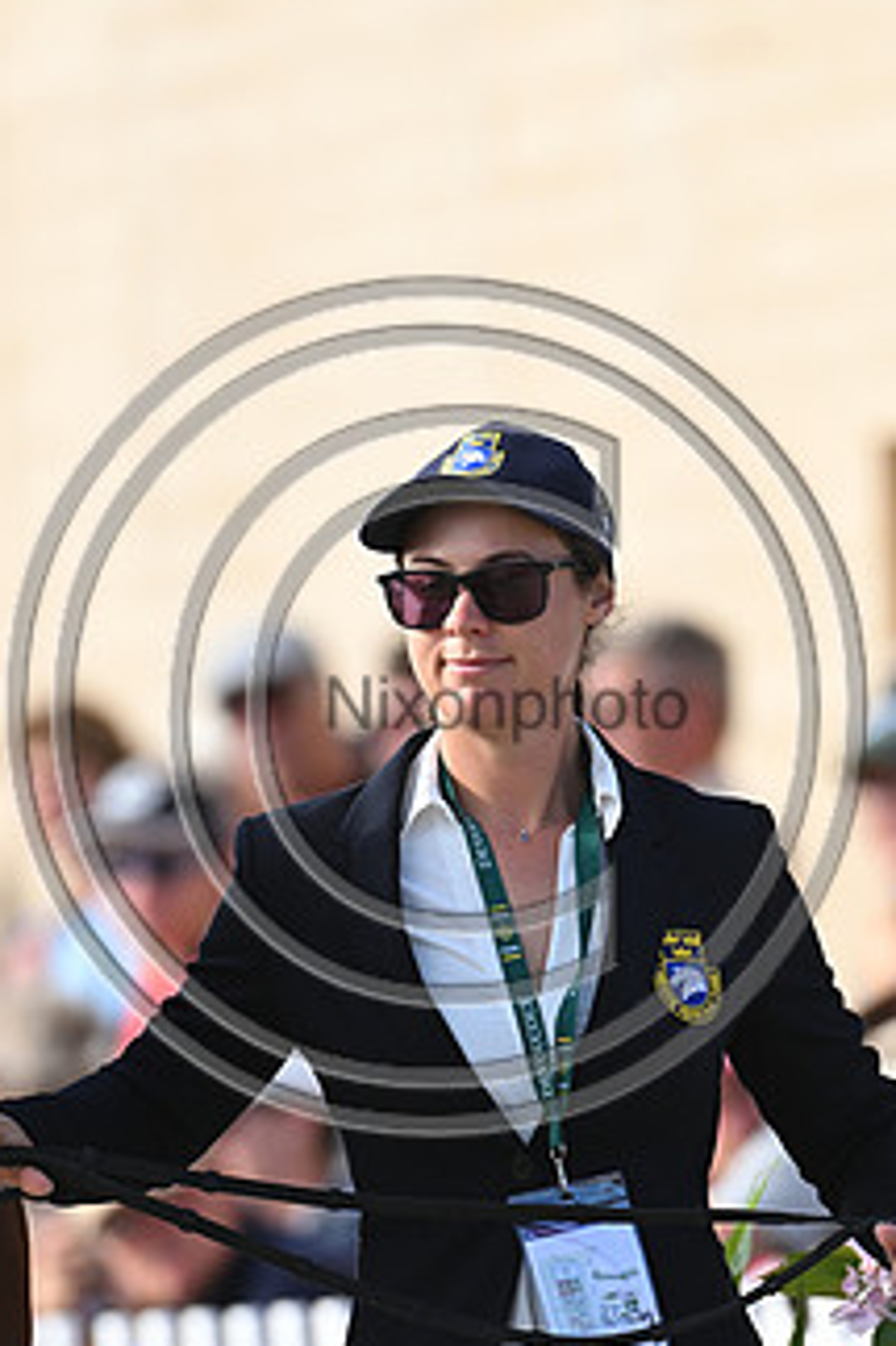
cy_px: 648
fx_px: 26869
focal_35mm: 719
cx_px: 388
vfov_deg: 2.9
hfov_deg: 1.9
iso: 720
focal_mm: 400
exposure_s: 1/1600
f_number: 5
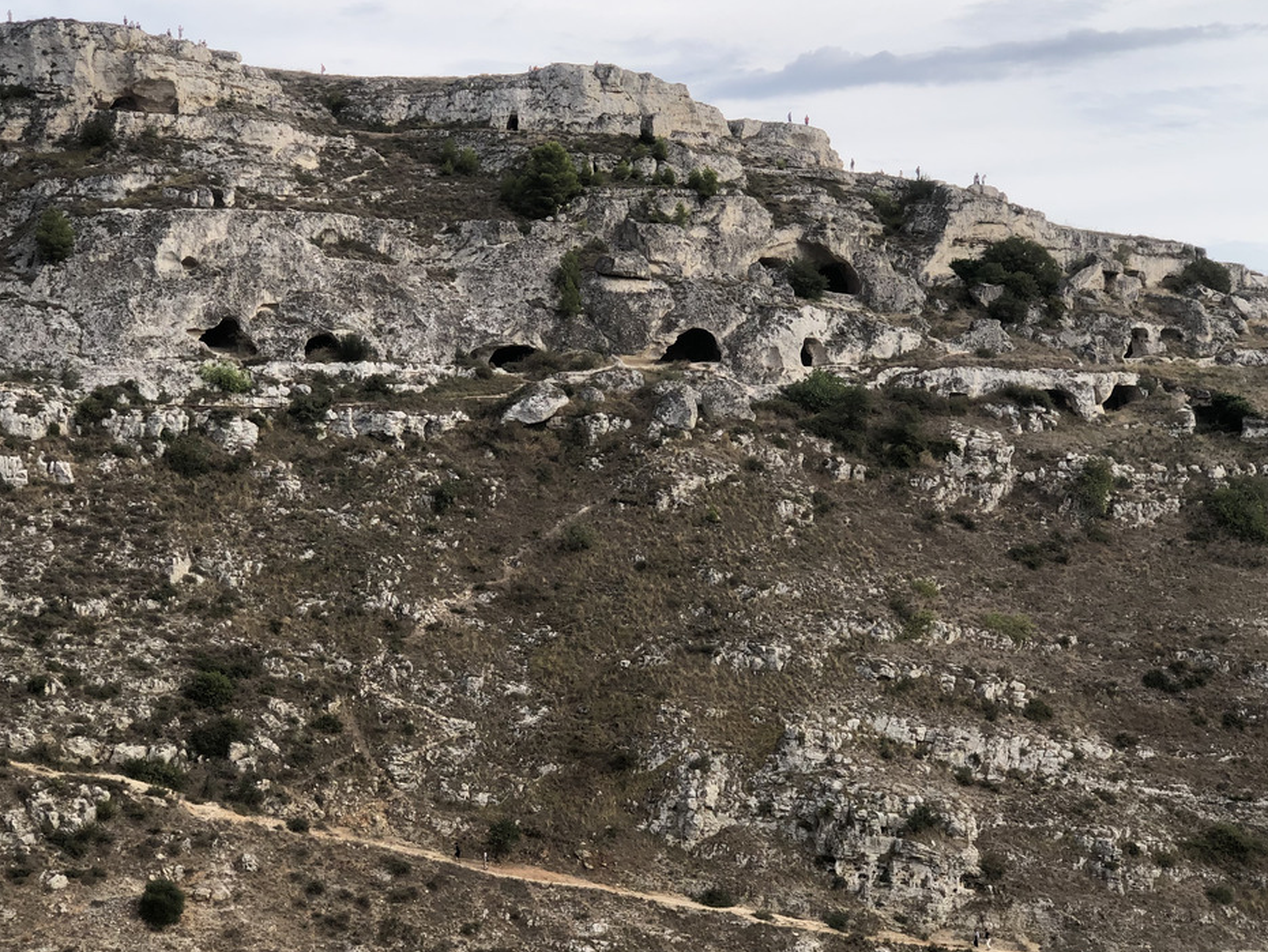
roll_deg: +1.0
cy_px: 490
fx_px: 2455
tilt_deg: -0.5
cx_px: 609
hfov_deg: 29.0
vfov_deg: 21.9
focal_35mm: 67
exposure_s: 1/389
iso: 16
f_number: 2.4
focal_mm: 6
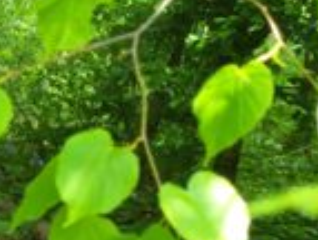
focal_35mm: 253
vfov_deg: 5.8
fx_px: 2330
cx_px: -33
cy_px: -127
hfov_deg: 7.8
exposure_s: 1/60
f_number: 4
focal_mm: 17.1
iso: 160
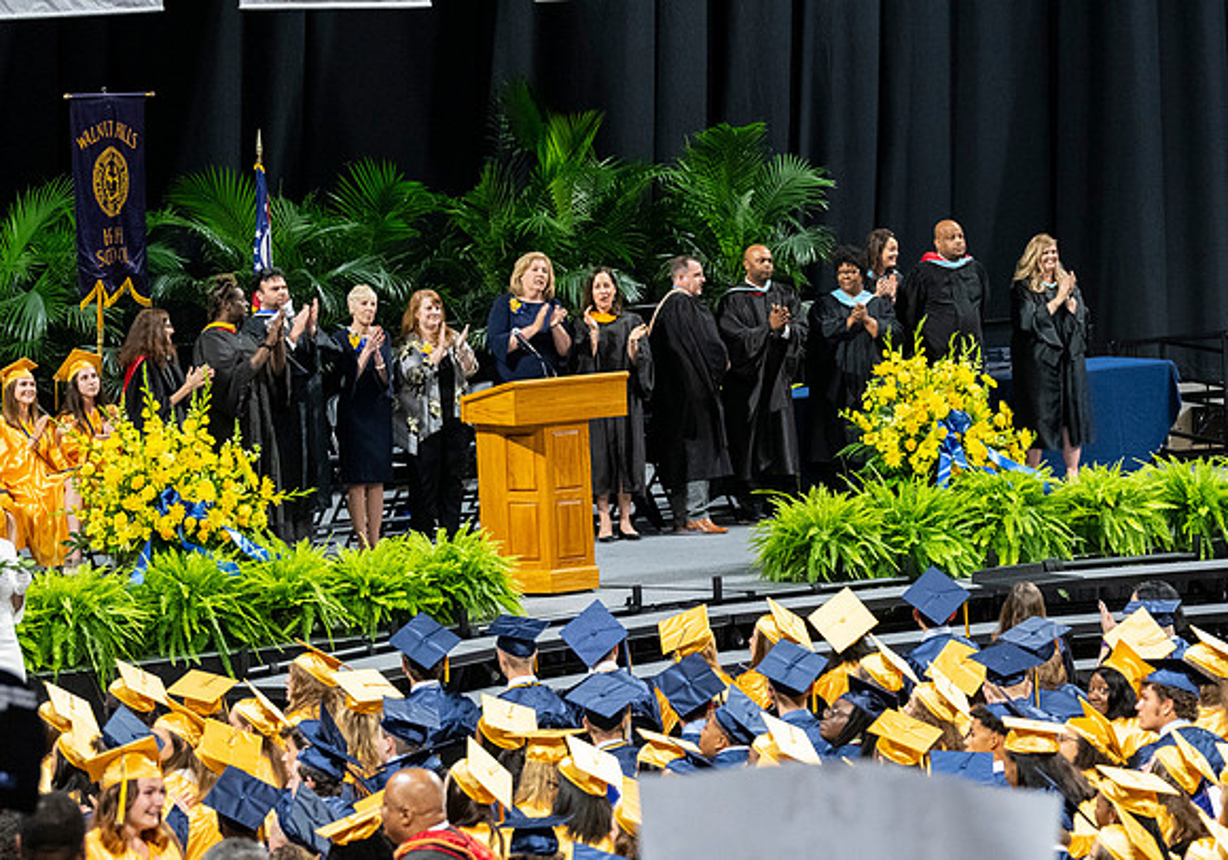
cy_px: 447
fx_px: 6321
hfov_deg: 11.1
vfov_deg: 7.8
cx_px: 768
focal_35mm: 182
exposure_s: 1/200
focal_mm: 105
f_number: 4
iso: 2000
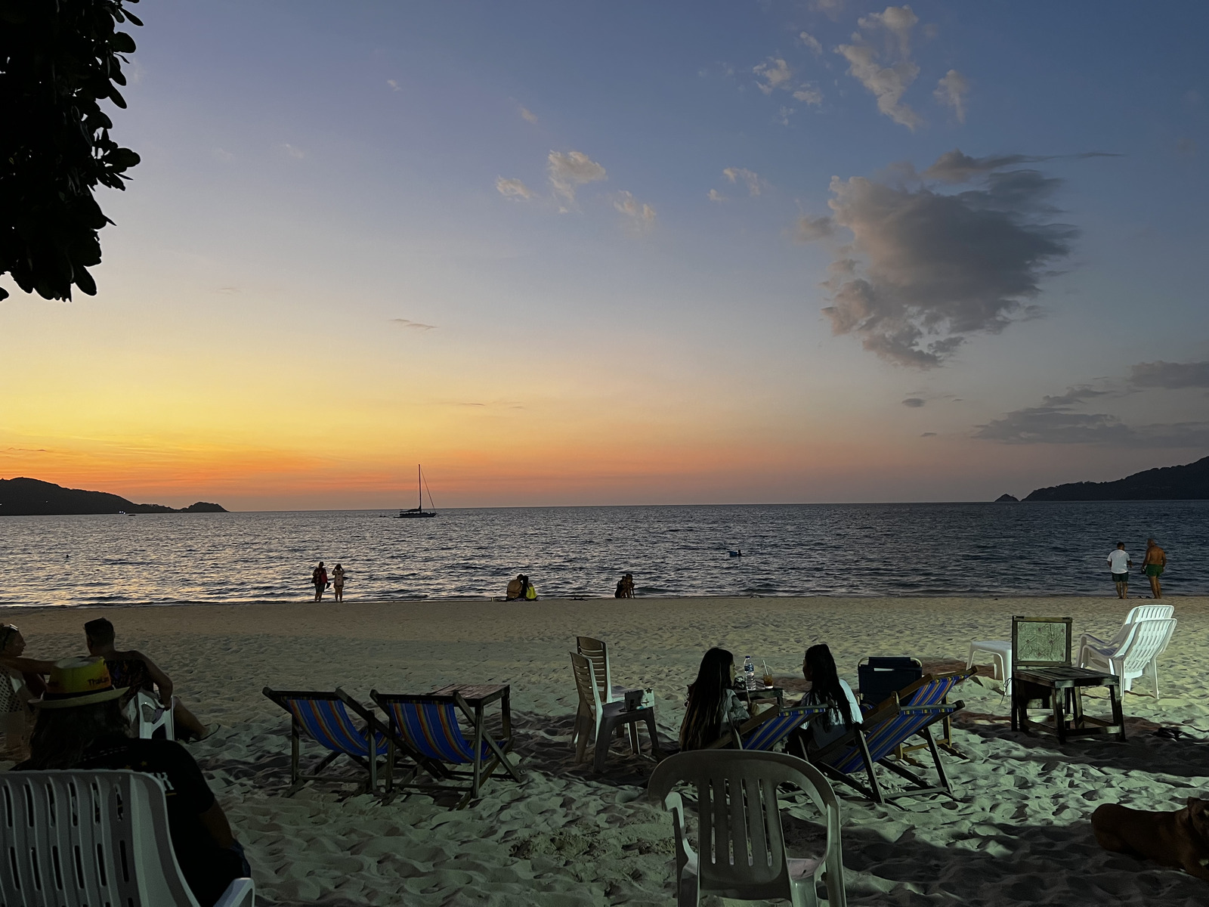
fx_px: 908
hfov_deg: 67.3
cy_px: 454
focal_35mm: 26
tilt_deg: +3.1
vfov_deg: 53.1
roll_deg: +1.0
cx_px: 604
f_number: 1.5
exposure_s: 1/50
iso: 160
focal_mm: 5.7
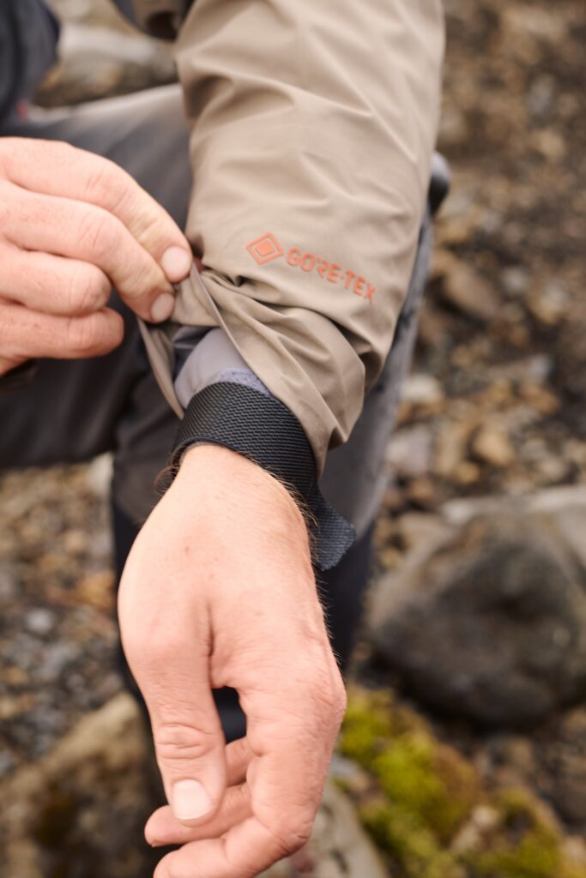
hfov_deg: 23.4
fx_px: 1416
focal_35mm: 58
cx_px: 293
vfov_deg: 34.5
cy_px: 439
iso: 800
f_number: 5.6
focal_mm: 58
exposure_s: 1/80
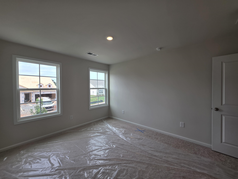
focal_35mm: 13
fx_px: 89
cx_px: 119
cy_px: 90
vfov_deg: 89.9
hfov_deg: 106.2
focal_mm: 2.2
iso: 20
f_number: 1.9
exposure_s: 1/120
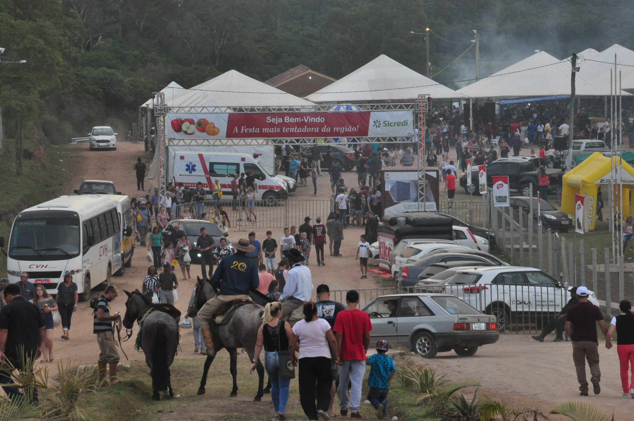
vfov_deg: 8.7
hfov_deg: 13.1
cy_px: 210
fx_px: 2770
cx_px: 317
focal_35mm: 158
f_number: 22
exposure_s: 1/200
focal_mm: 105
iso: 1600
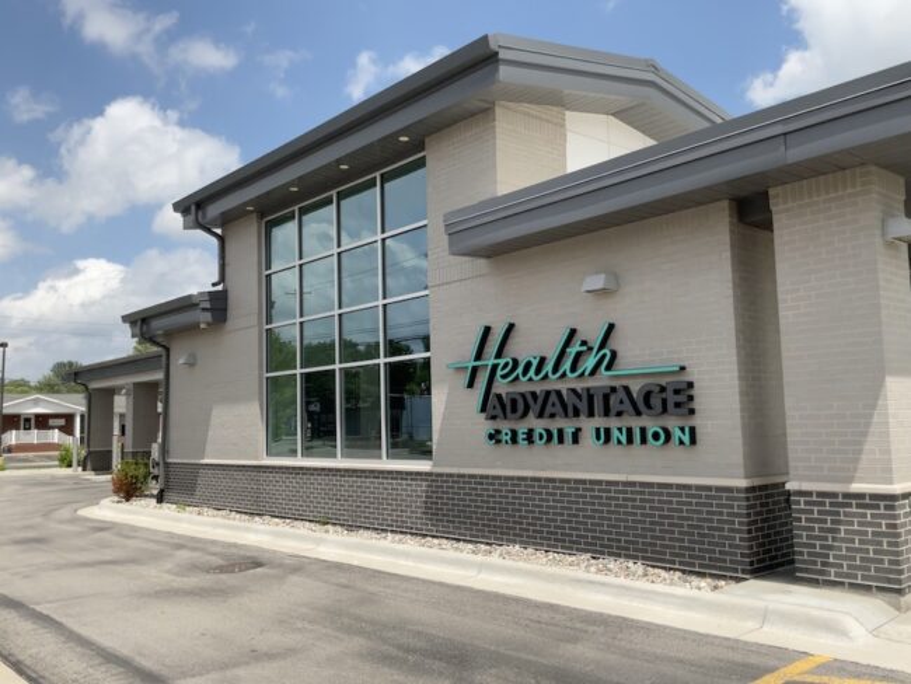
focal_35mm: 29
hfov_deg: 61.6
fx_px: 763
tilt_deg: +6.0
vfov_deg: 48.3
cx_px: 456
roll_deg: +1.0
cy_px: 342
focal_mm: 3
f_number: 1.8
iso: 16
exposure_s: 1/2227
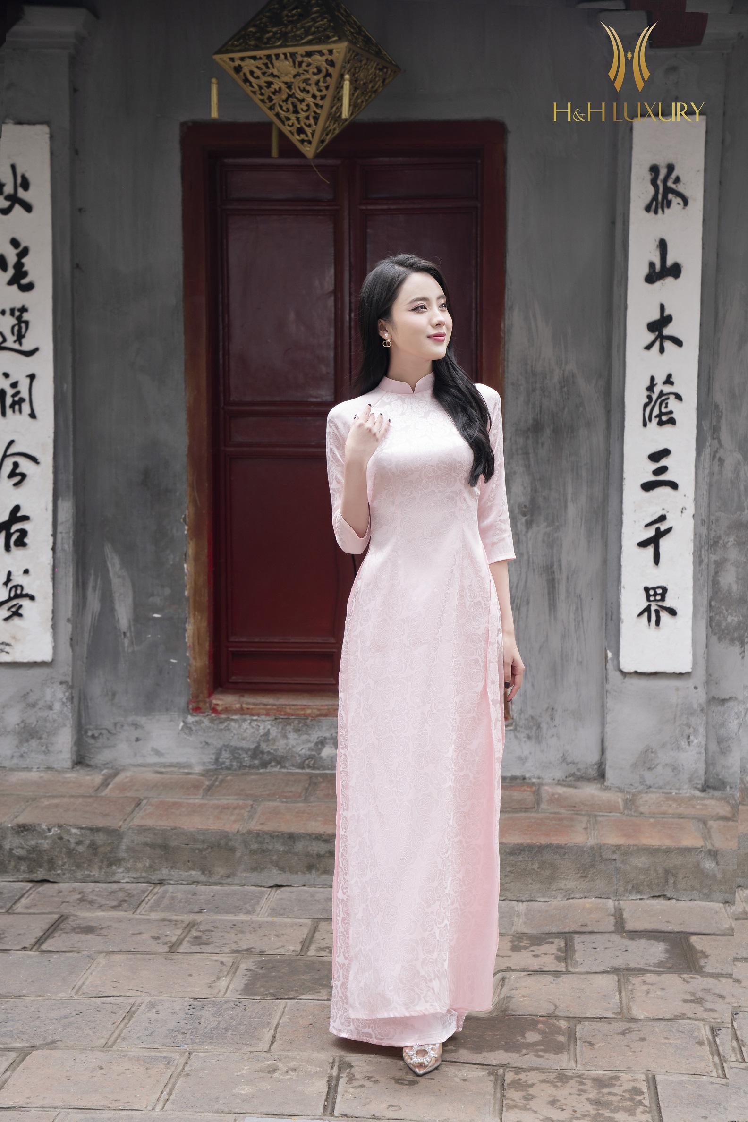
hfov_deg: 23.0
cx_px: 374
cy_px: 561
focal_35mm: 59
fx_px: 1839
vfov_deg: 33.9
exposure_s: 1/160
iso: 250
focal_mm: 59
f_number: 5
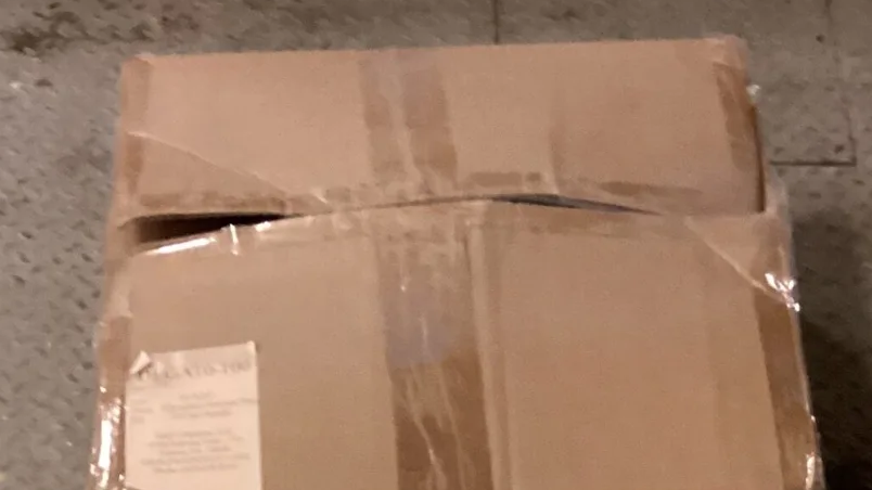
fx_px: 1942
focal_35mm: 84
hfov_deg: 25.3
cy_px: 991
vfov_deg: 12.6
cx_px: 523
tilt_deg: -57.3
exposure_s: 1/40
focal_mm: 3.3
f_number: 2.4
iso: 400
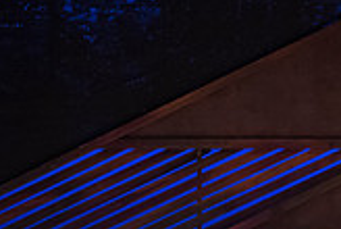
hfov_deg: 8.2
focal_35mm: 247
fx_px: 2344
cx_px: 464
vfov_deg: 5.5
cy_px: 363
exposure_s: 1/320
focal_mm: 70
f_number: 4
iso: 5000
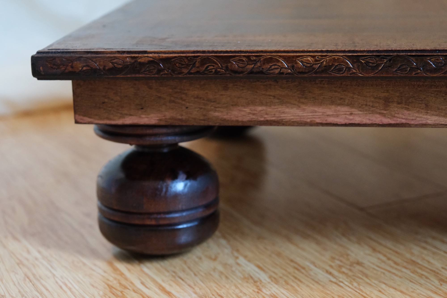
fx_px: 906
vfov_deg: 18.7
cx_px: 224
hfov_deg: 27.7
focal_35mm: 73
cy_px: 149
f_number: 4
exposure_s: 1/150
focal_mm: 48.5
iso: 5000
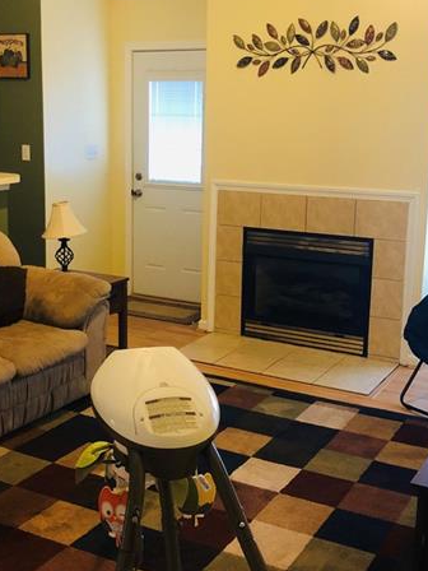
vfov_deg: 39.6
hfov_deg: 30.2
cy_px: 245
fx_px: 791
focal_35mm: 48
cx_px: 176
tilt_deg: -11.7
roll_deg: -0.6
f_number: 1.8
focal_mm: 3.99
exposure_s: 1/11
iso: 100
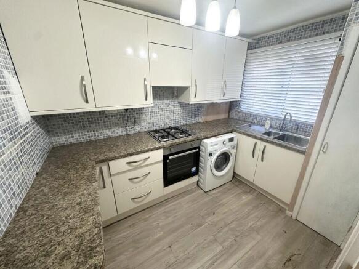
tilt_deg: -19.7
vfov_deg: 85.7
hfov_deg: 102.1
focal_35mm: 14
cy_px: 134
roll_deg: +0.0
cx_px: 180
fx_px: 145
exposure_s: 1/50
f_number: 2.2
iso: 200
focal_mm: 2.22
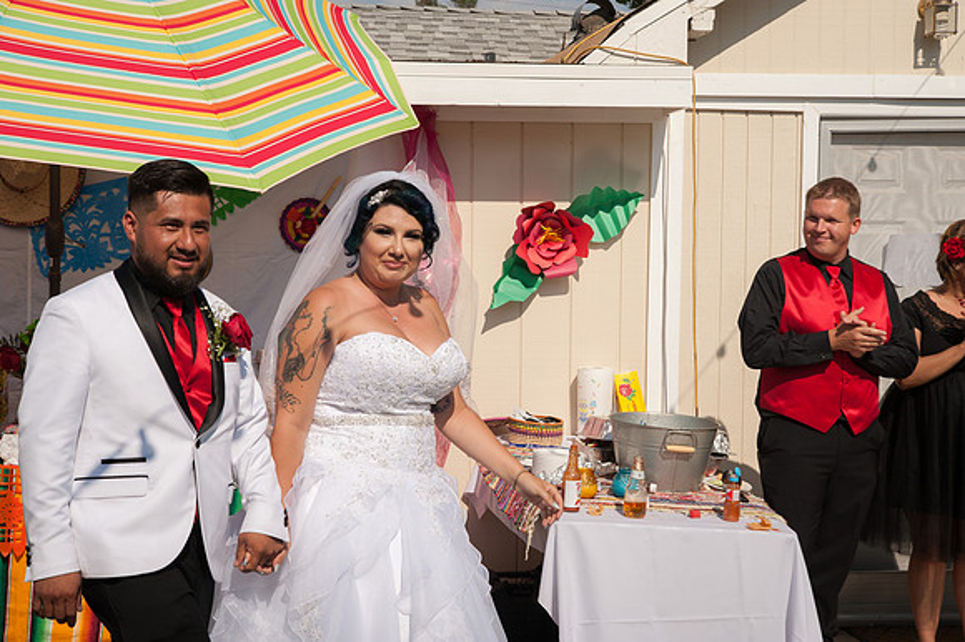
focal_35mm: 66
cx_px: 482
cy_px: 321
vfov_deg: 20.6
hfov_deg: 30.5
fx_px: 1768
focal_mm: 66
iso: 200
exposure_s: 1/640
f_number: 13
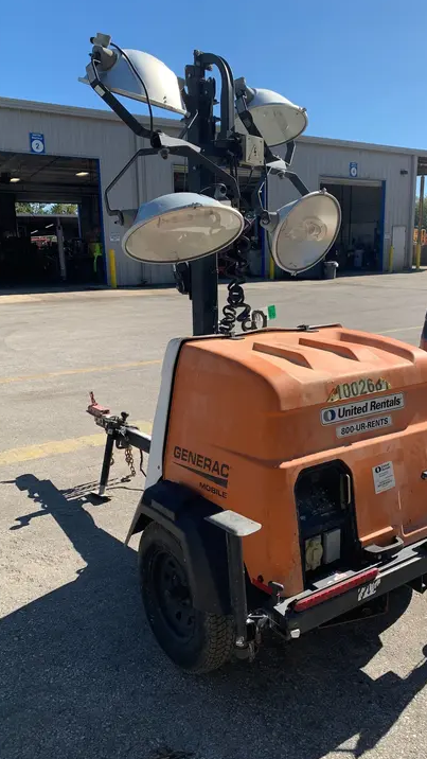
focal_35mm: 29
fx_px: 583
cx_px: 242
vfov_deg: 66.1
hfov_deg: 40.1
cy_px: 383
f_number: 1.8
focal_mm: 4.25
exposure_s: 1/1661
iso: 25
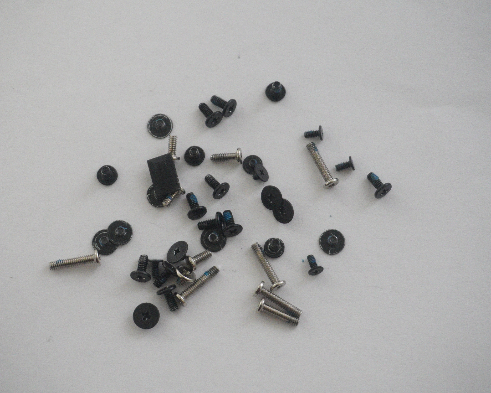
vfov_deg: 23.0
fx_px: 967
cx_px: 234
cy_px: 198
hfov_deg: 28.5
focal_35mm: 67
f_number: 5.6
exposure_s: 1/320
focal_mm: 39
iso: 4000
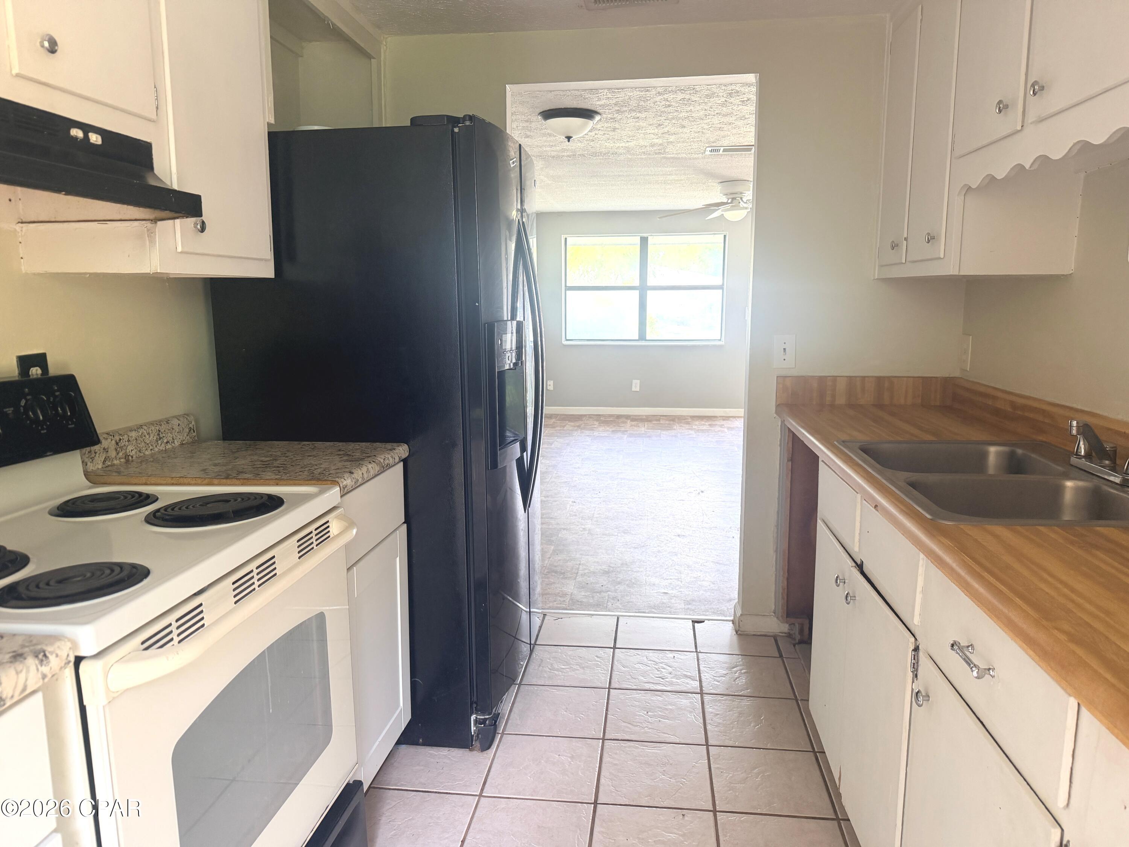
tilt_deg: -8.5
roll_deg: -0.1
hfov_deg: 71.6
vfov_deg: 56.8
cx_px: 564
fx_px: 783
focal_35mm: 24
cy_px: 424
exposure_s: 1/76
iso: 200
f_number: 1.78
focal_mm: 6.76
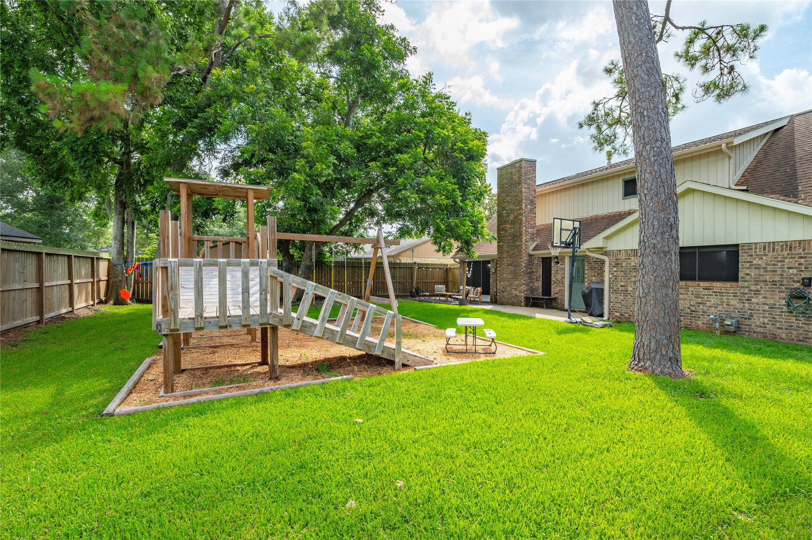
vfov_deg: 73.7
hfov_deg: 96.8
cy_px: 270
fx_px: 361
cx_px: 406
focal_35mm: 16
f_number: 11
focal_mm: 16
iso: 125
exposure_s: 1/125
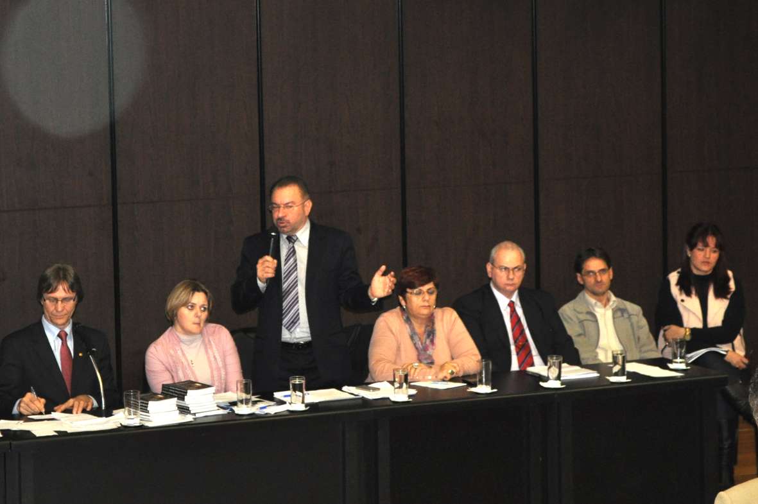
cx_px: 379
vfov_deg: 16.5
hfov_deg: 24.6
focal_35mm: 82
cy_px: 252
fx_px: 1735
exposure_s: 1/60
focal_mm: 55
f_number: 5.6
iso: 800
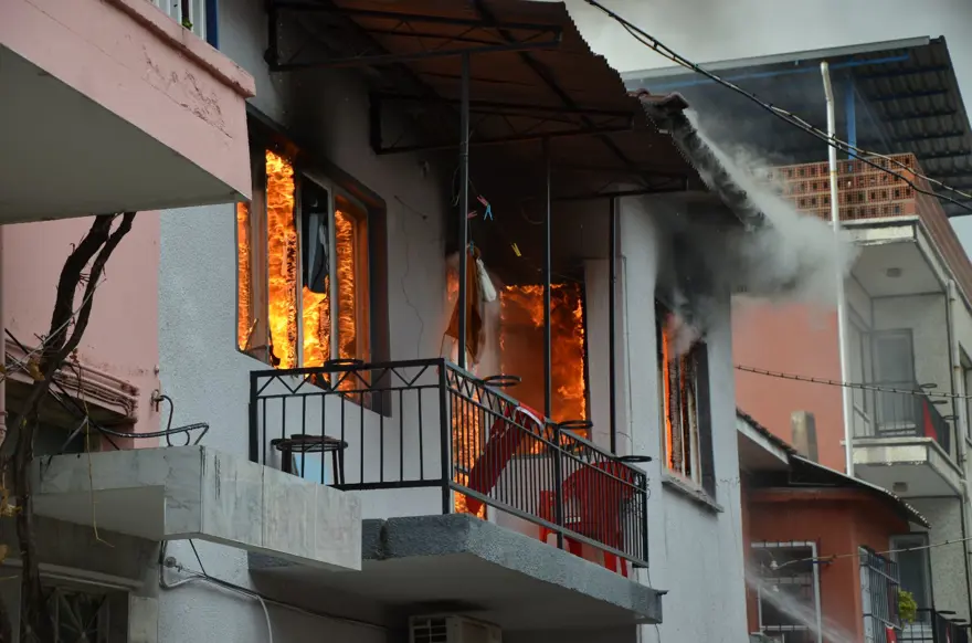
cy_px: 322
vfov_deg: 13.7
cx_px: 486
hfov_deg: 20.7
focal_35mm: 99
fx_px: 2666
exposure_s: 1/500
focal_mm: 66
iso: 280
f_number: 5.6
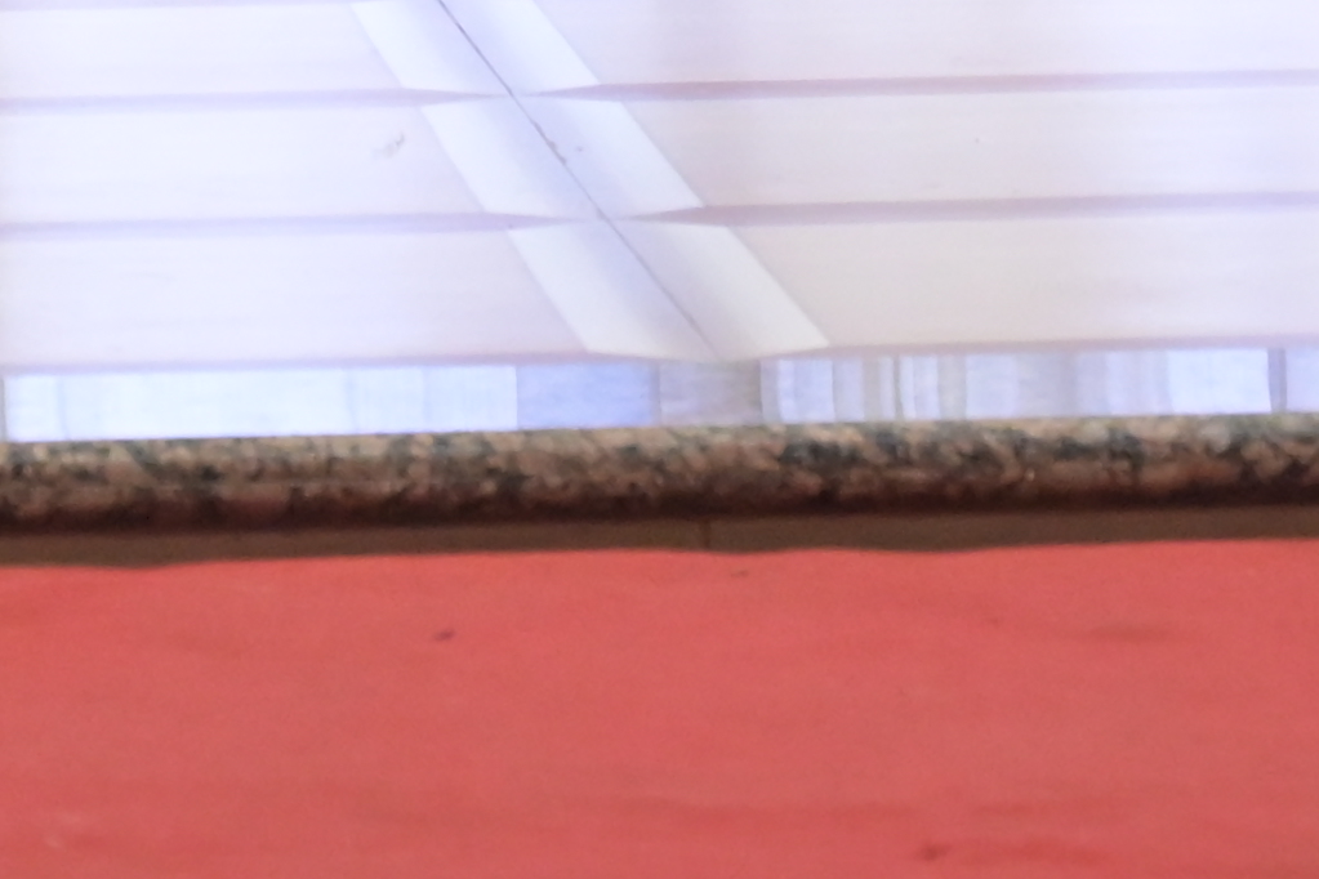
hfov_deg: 6.1
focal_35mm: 337
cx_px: -485
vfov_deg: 4.0
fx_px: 12346
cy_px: -1362
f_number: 6.3
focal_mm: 57
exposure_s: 1/320
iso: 4000
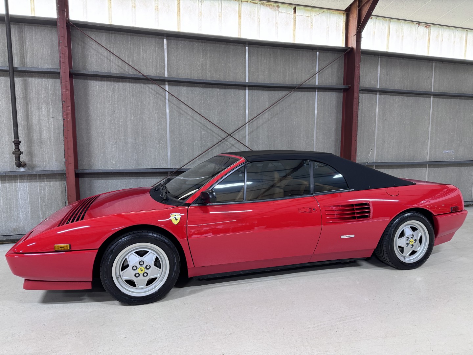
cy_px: 178
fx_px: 328
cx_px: 236
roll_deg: +0.0
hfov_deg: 71.6
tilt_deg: -6.6
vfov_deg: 56.8
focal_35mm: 24
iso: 125
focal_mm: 6.76
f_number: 1.78
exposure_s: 1/60
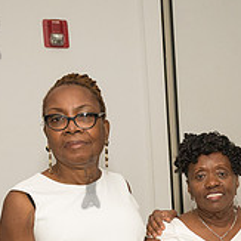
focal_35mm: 85
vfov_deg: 19.5
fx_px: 670
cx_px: 267
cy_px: 267
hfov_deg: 19.5
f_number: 4.5
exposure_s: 1/400
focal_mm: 24
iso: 2500
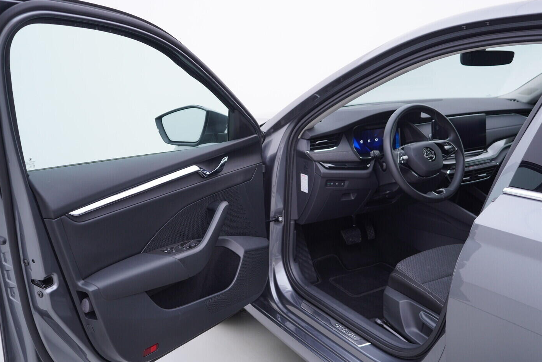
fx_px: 557
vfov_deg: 35.9
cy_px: 181
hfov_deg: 51.9
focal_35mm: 37
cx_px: 274
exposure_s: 1/50
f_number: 3.2
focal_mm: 24
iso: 125
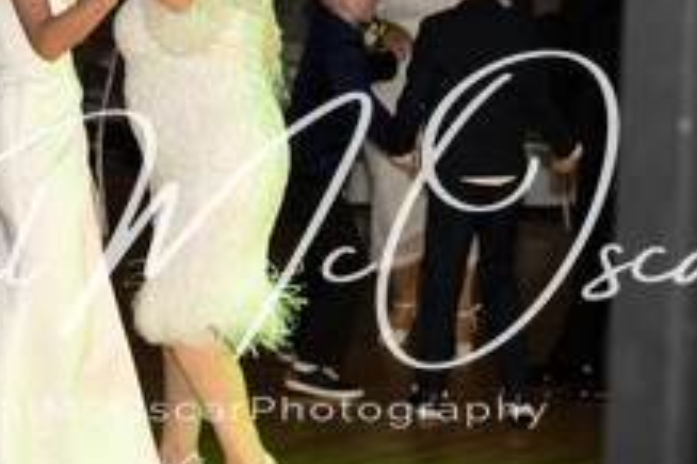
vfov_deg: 6.8
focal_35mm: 202
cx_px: 124
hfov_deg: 10.2
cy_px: 48
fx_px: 3908
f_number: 2.8
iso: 640
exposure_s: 1/250
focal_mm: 100
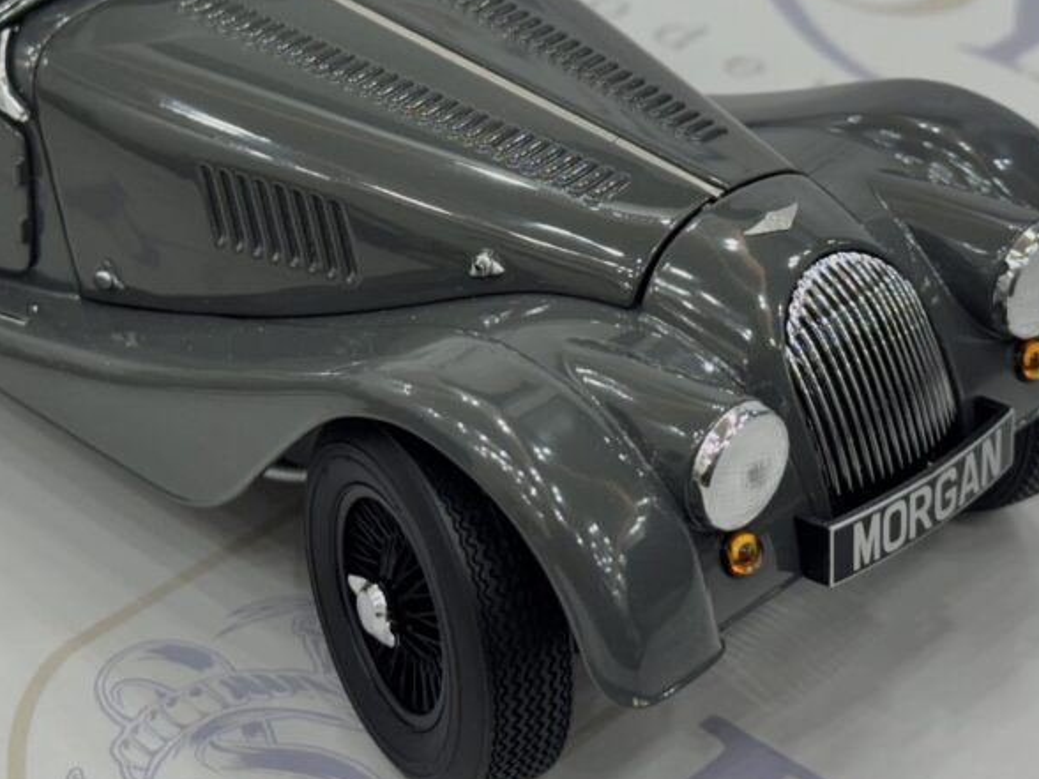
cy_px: 185
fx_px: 2941
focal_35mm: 98
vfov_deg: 15.0
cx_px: 307
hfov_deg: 19.9
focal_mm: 6.76
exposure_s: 1/100
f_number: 1.78
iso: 80
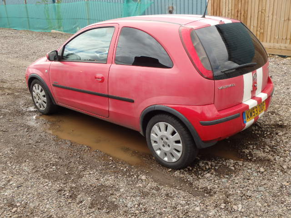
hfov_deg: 51.4
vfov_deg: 39.7
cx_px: 146
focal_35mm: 36
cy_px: 109
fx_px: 303
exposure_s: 1/250
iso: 125
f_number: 4.5
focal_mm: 6.4
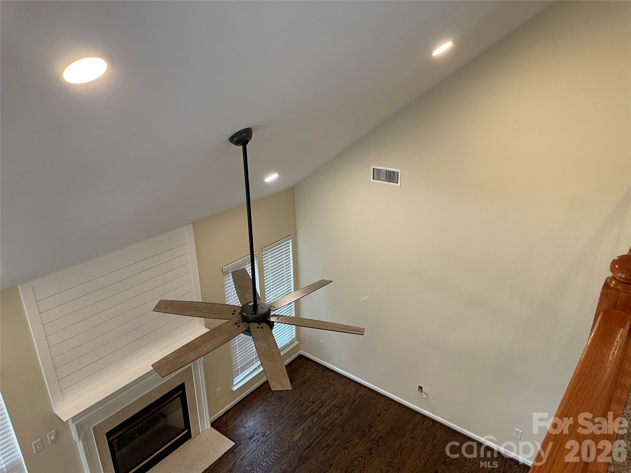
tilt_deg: -23.4
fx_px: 474
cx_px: 316
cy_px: 236
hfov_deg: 67.3
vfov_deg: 53.1
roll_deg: +0.5
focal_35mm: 26
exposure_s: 1/60
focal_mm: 5.1
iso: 80
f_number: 1.6
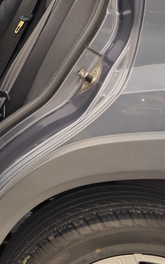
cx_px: -68
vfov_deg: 29.9
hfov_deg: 17.8
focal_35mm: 67
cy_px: 55
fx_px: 482
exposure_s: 1/33.3
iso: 640
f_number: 1.9
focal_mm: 8.7
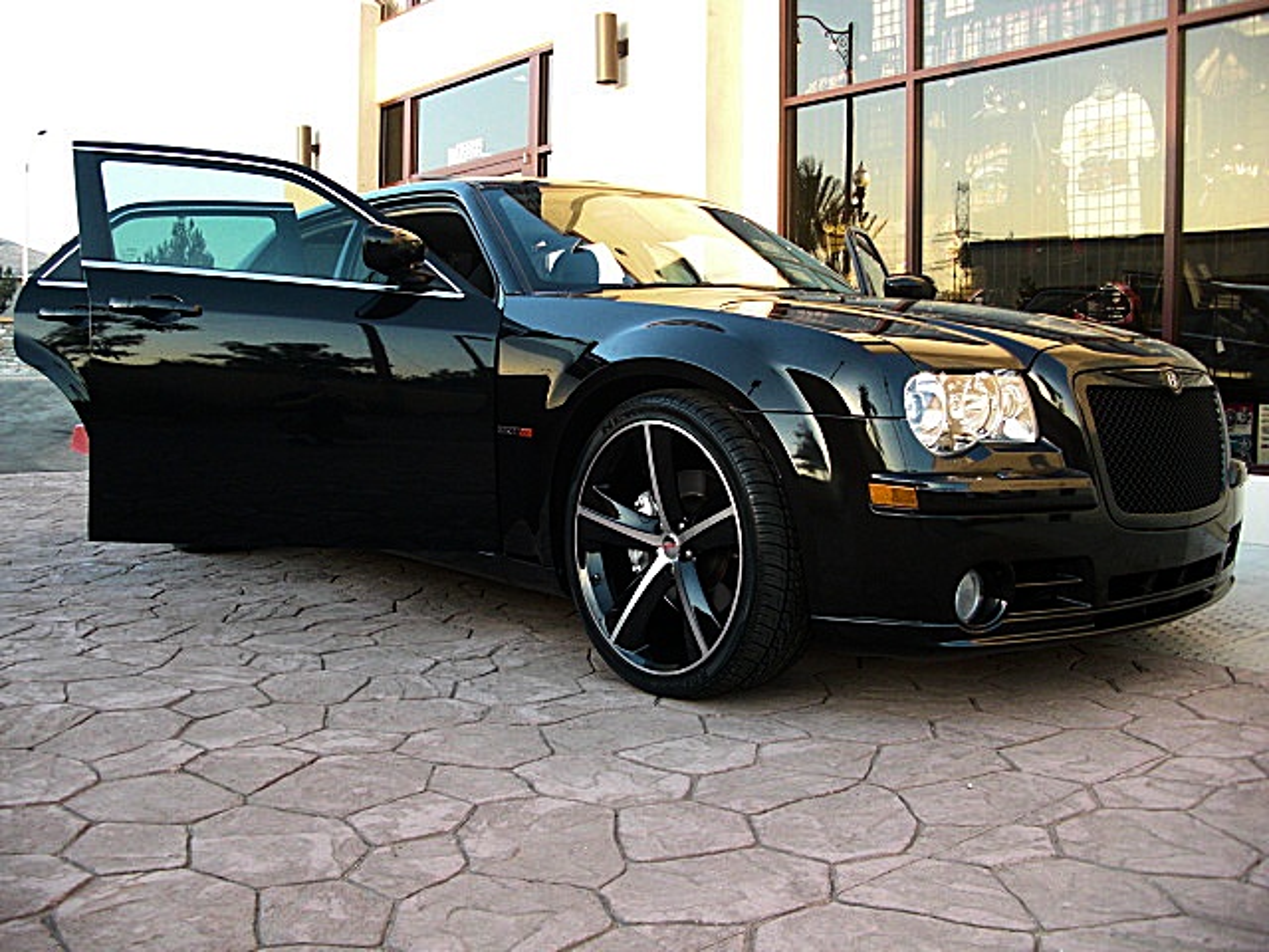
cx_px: 634
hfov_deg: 51.4
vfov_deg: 39.7
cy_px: 476
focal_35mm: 36
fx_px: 1320
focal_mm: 6.3
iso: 200
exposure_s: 1/125
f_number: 2.8
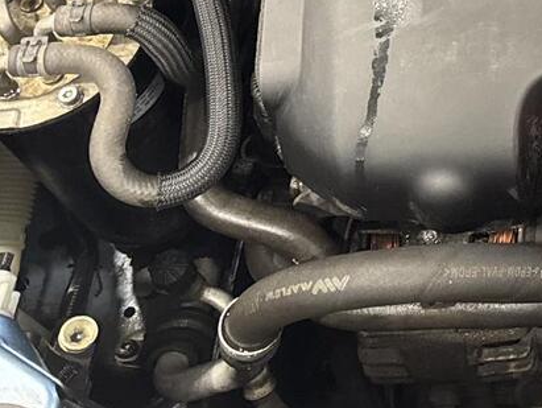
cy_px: -250
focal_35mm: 84
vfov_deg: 15.8
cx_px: 927
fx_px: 1316
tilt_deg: -49.0
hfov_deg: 18.9
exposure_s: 1/50
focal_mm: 6.76
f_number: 1.78
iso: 320
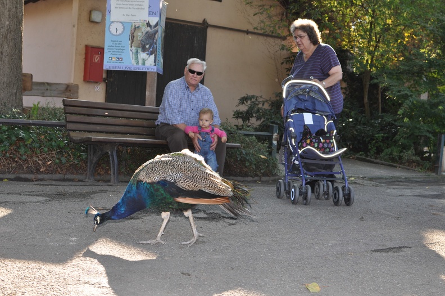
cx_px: 222
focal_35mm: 52
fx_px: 648
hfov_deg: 37.9
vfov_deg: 25.7
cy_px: 148
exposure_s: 1/125
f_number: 5.6
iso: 220
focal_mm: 35
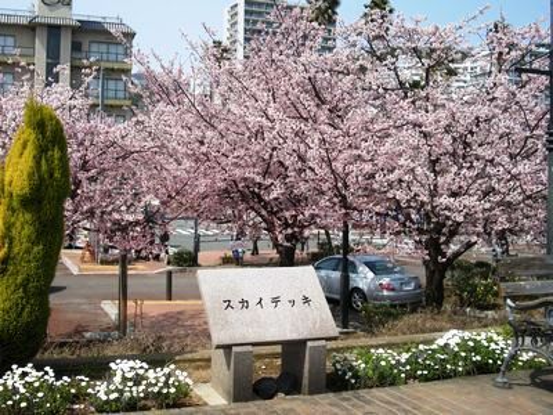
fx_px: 591
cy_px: 208
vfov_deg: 38.7
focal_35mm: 37
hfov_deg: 50.1
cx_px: 276
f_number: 8
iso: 64
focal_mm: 7.9
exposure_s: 1/128
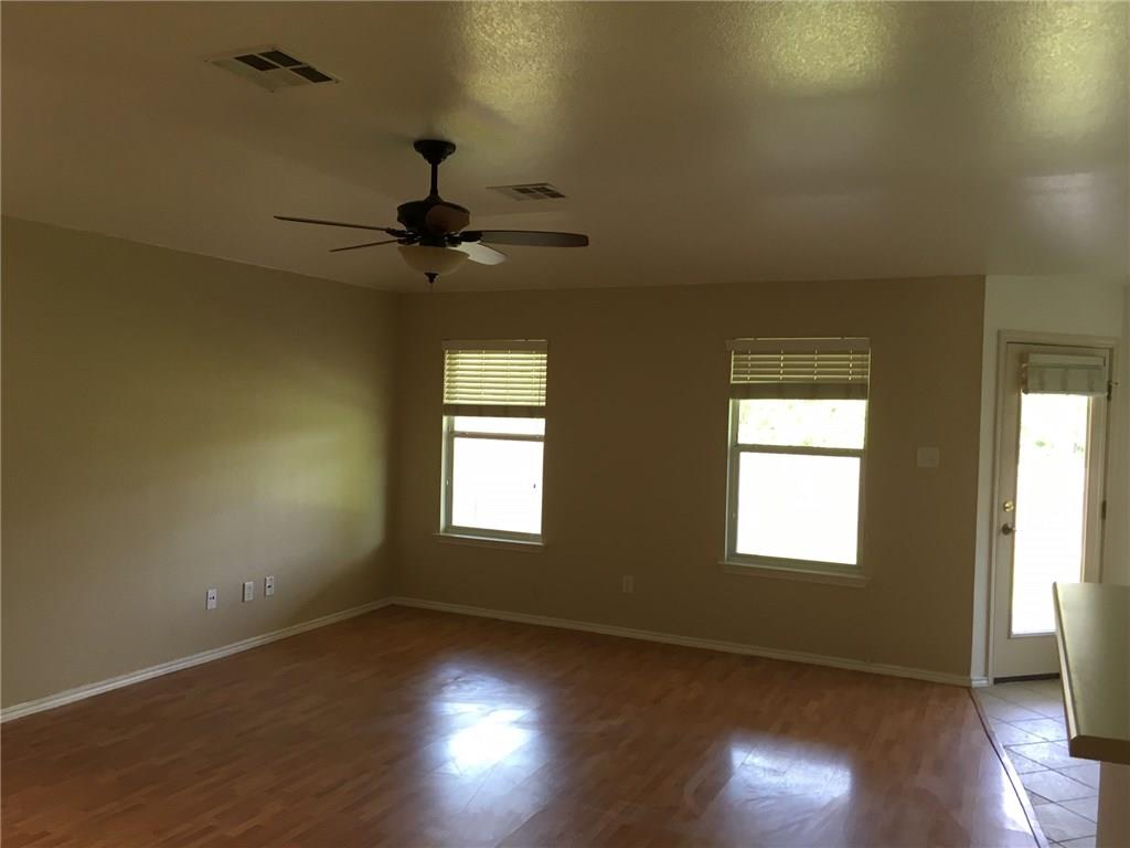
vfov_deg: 48.2
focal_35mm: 29
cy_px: 424
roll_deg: -1.0
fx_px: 947
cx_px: 565
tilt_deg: -0.4
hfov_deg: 61.7
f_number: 2.2
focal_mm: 4.15
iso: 50
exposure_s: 1/30
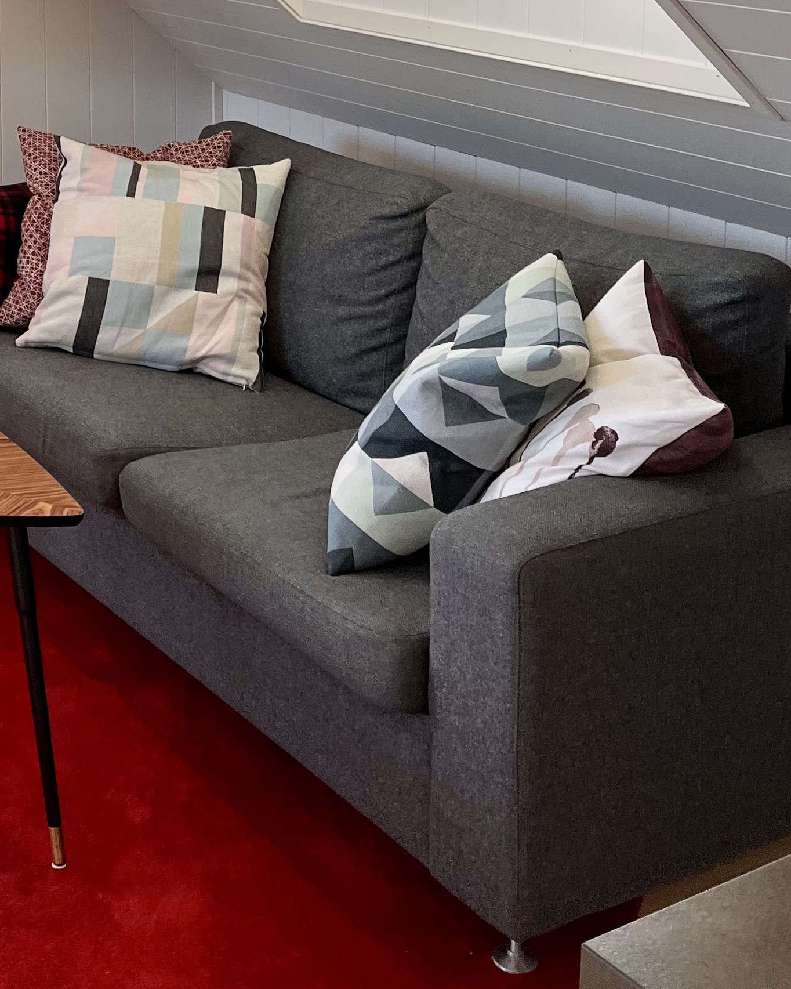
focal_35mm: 60
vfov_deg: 29.1
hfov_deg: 24.2
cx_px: -8
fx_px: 1756
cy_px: -37
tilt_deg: -7.7
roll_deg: +1.3
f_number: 1.6
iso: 80
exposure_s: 1/100
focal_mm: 5.1
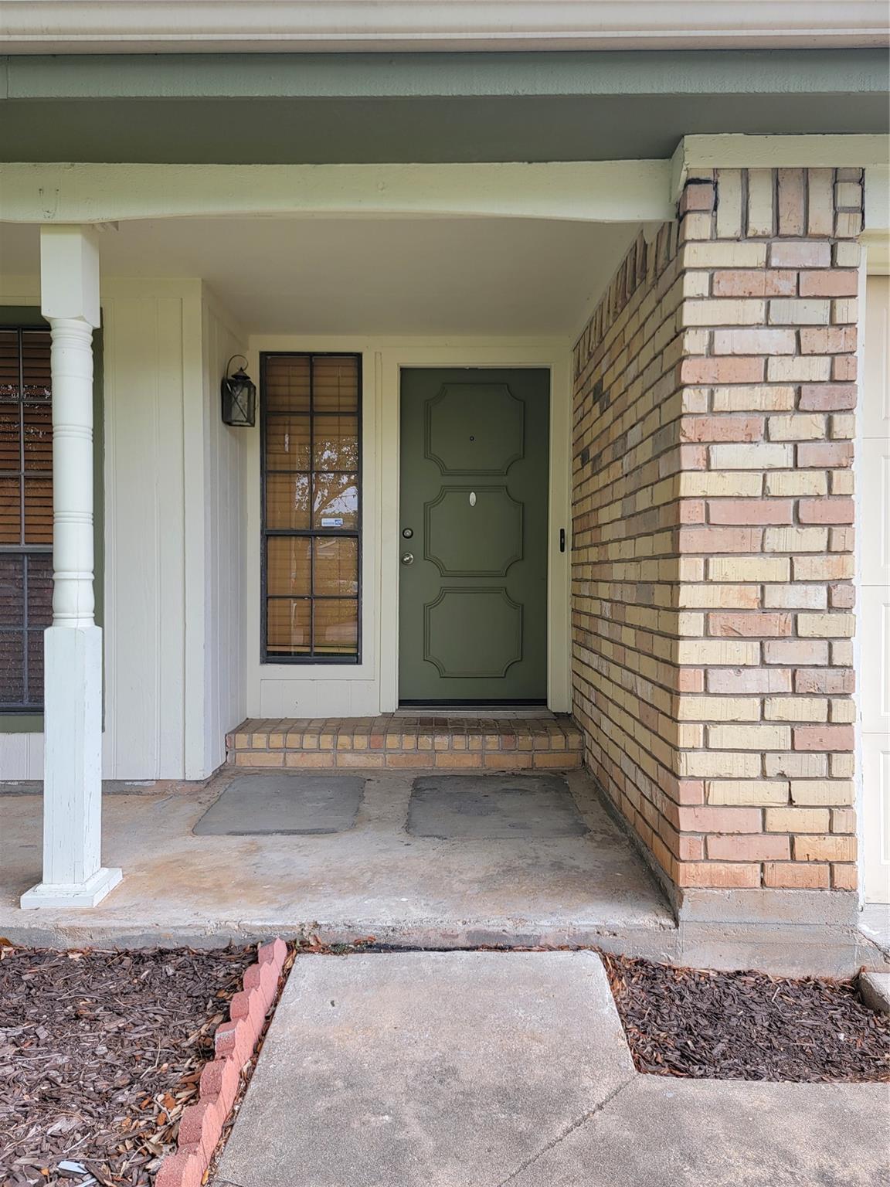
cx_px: 445
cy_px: 594
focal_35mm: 24
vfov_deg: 71.6
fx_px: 823
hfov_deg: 56.8
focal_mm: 6.7
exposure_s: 1/147
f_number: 1.8
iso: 16
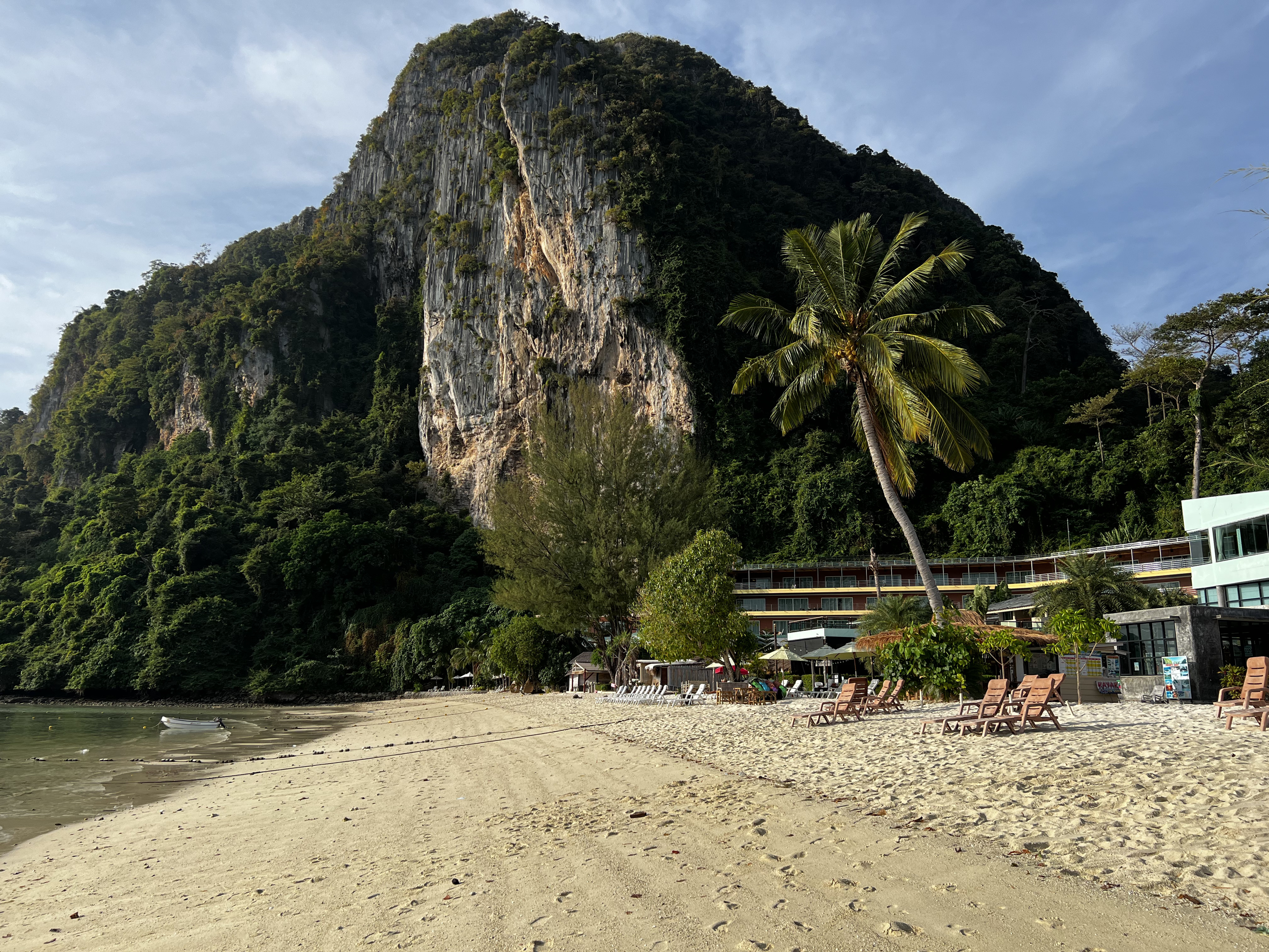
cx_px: 634
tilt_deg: +12.7
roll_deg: -0.8
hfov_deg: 67.3
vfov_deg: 53.1
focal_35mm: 26
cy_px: 476
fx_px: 953
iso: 50
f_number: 1.5
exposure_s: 1/3356
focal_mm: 5.7
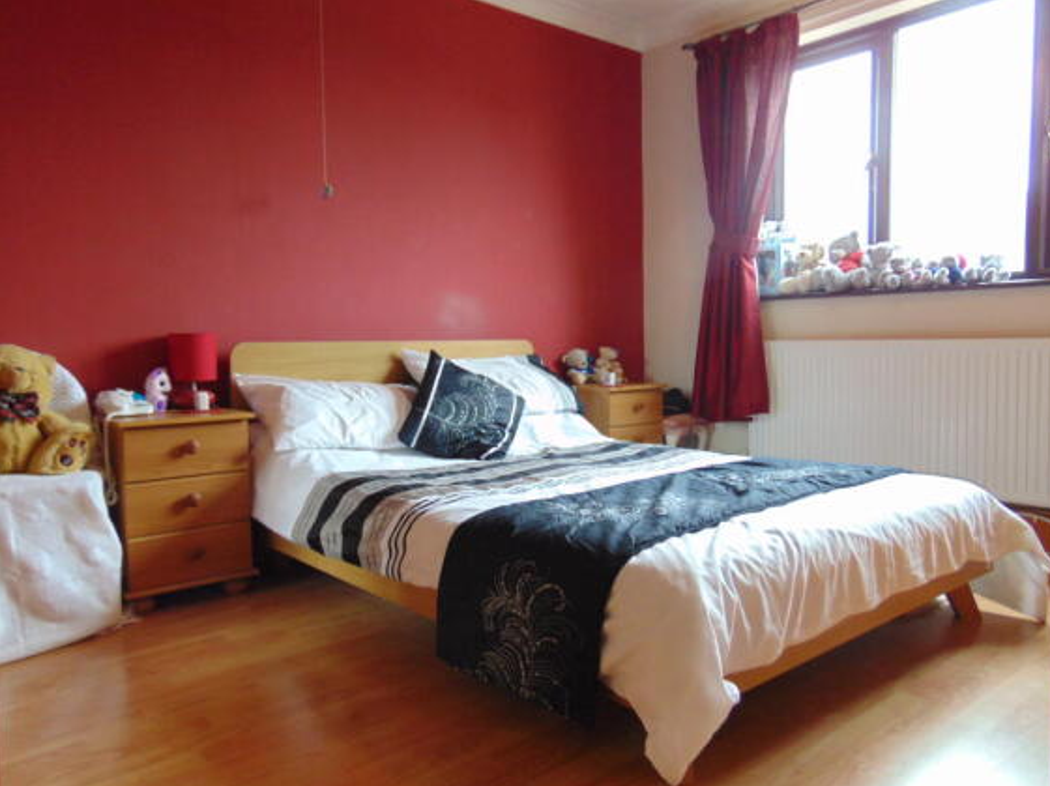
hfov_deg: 67.3
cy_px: 392
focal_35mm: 26
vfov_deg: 53.0
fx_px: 788
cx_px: 512
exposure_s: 1/30
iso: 200
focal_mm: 4.5
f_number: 3
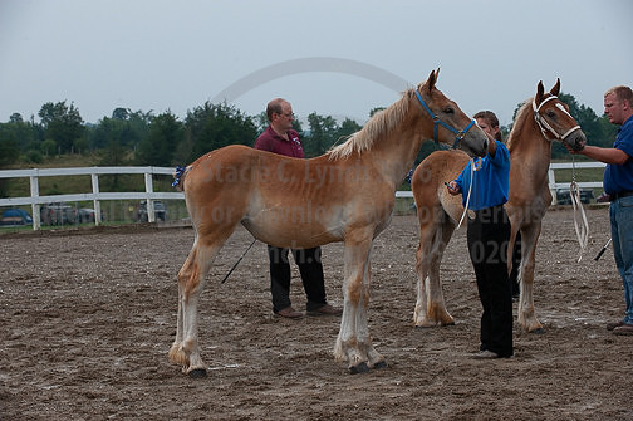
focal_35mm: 116
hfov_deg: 17.7
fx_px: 2038
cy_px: 210
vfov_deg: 11.8
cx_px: 316
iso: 640
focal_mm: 116
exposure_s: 1/1250
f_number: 5.6
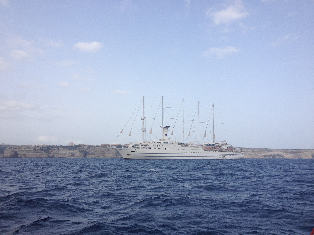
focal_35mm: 35
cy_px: 118
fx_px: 317
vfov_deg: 40.7
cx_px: 157
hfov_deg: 52.6
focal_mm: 4.28
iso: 64
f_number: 2.4
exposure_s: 1/1534
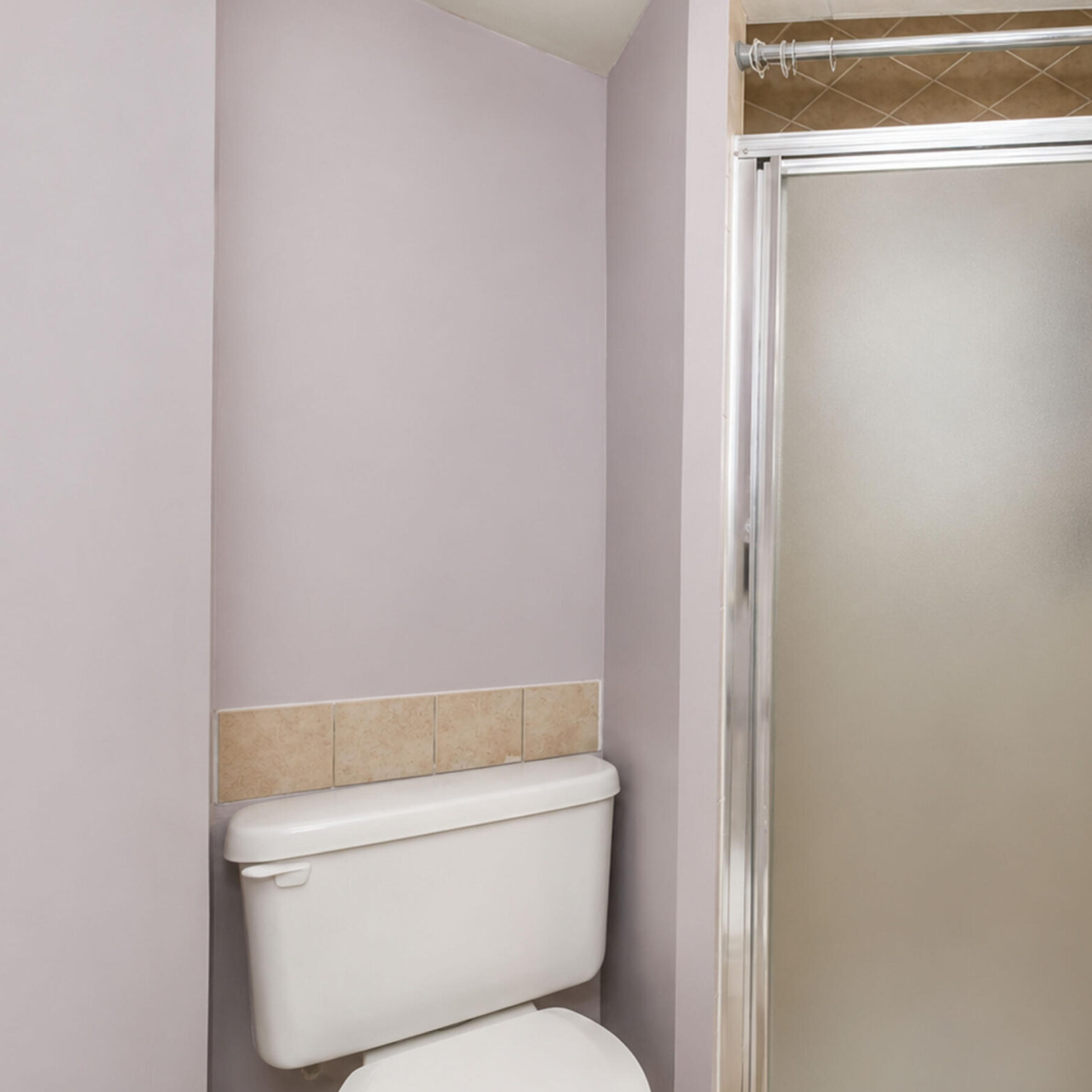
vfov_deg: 72.0
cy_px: 586
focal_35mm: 21
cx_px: 886
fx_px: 749
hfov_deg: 65.1
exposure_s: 1/60
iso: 2000
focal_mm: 10
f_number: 7.1
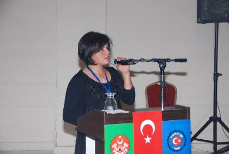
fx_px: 593
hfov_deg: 21.9
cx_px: 114
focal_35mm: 93
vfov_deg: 14.8
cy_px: 77
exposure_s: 1/60
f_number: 5
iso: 200
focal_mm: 62
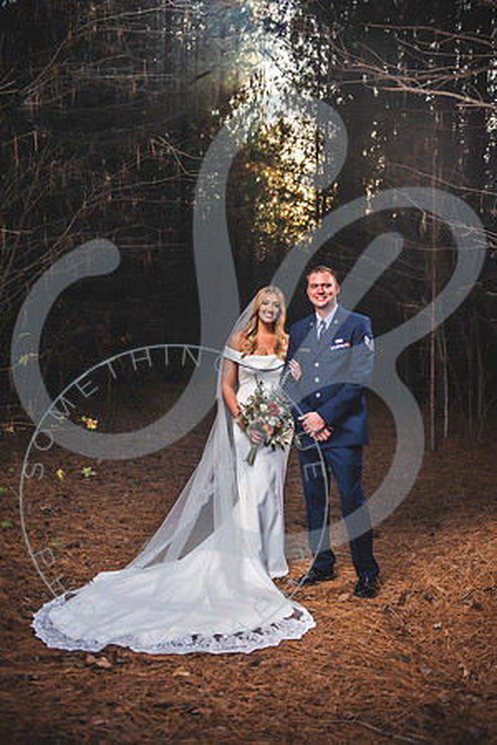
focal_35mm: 38
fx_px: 787
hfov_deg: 35.1
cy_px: 372
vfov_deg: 50.7
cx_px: 248
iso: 320
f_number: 2.8
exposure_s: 1/800
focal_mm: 38
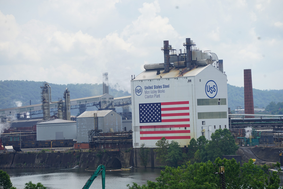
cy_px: 94
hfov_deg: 14.2
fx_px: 1140
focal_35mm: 145
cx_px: 142
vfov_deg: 9.5
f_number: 8
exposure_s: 1/200
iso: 100
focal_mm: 145
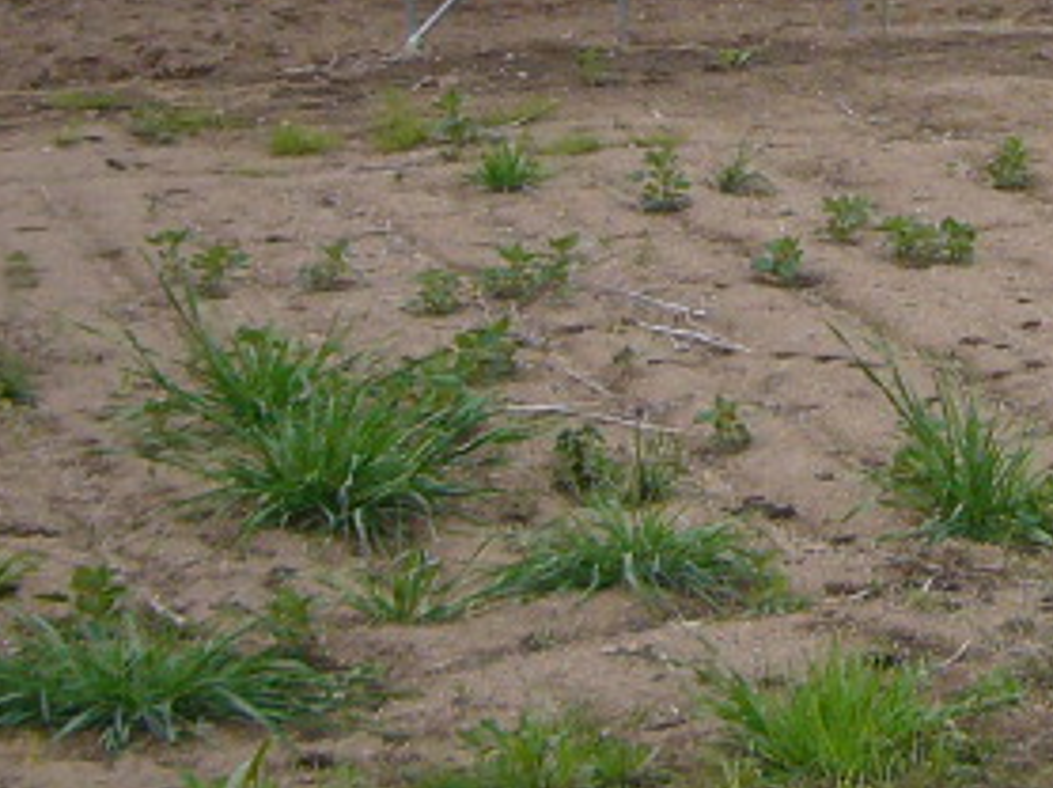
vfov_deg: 11.4
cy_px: 125
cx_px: 1417
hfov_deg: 14.6
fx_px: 3921
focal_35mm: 129
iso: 80
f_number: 2.8
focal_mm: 4.6
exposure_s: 1/125
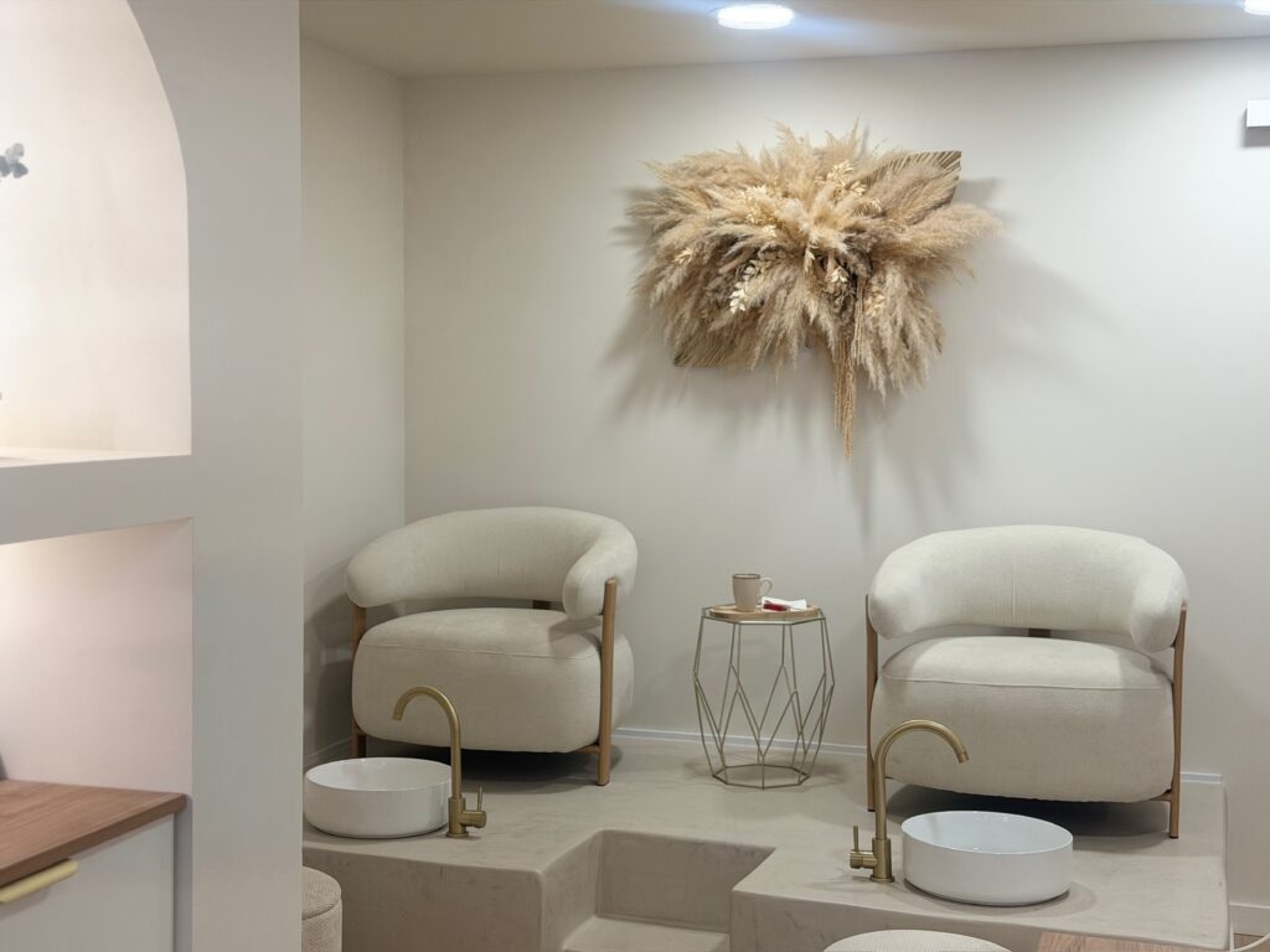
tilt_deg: -3.6
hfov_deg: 39.7
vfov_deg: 30.3
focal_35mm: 48
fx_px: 1761
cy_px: 476
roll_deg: -0.6
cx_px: 635
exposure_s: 1/100
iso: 64
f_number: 1.78
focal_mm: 6.76
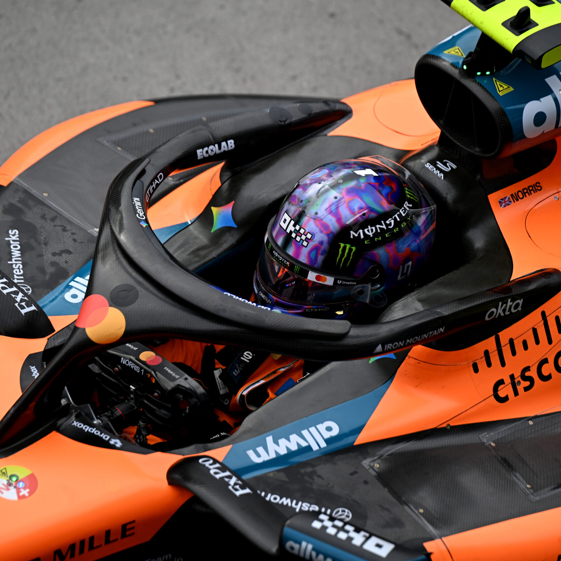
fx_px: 4694
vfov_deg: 6.8
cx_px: 309
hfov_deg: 6.8
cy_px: 280
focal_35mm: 256
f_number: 3.2
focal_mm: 200
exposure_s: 1/3200
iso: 400
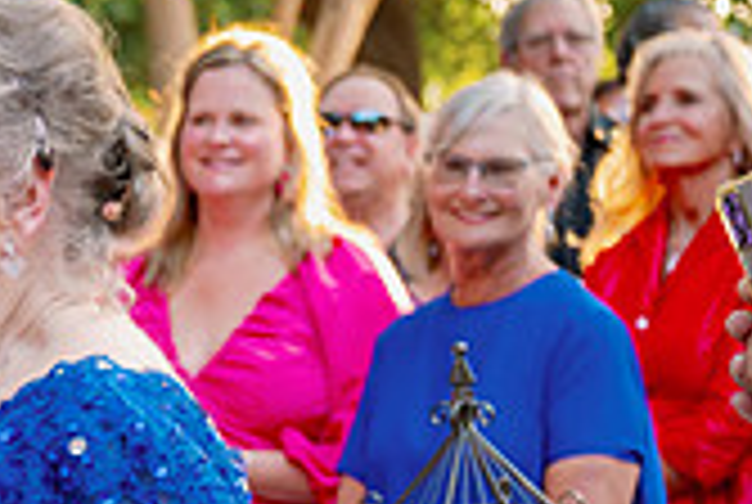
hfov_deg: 11.1
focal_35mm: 177
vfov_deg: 7.8
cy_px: 443
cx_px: -441
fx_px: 3704
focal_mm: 51
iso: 320
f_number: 3.5
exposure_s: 1/200
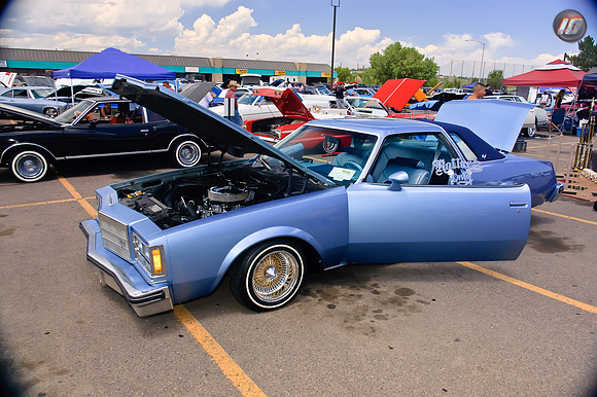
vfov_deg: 43.6
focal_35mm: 30
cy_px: 198
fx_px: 497
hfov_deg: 62.0
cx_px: 298
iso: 200
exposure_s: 1/100
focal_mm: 20
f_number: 5
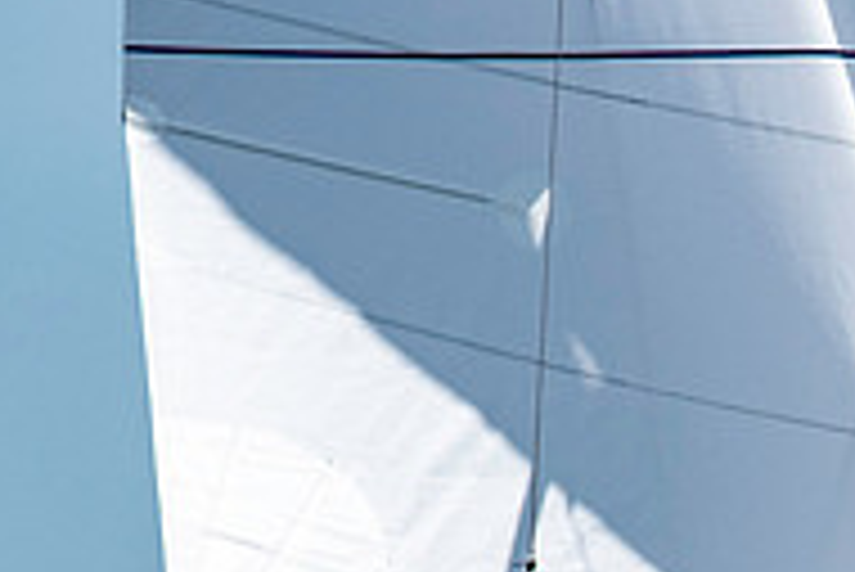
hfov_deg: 1.5
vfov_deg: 1.0
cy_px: 808
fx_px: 33536
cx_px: 1098
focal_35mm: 1411
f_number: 5.6
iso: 500
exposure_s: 1/5000
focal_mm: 300
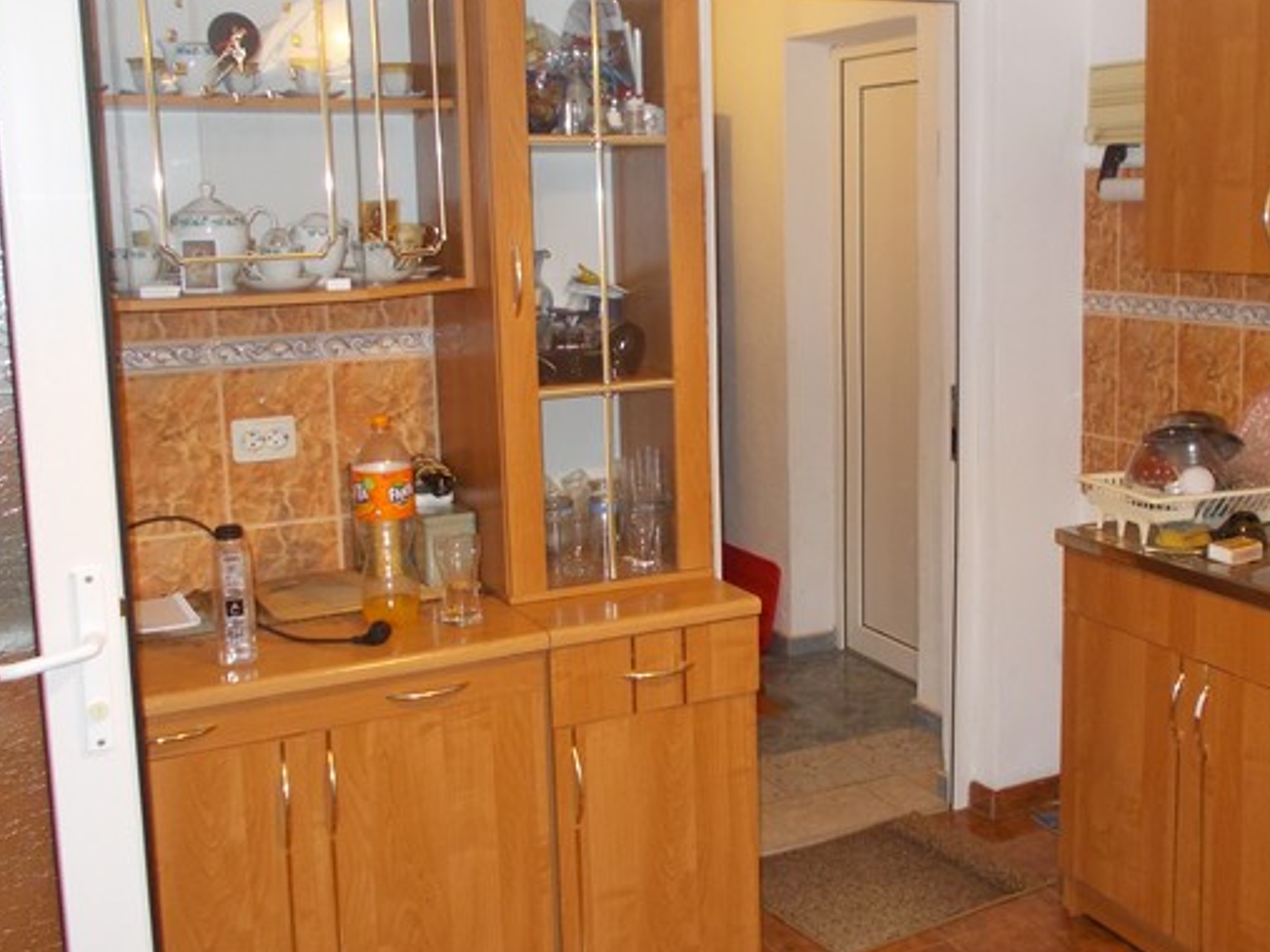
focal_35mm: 41
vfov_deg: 35.1
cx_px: 787
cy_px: 433
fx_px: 1504
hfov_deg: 45.4
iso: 220
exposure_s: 1/25
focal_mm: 4.6
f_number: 3.2
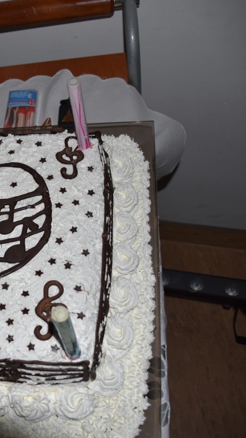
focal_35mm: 43
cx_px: -59
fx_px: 499
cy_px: 217
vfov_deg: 47.4
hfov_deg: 24.7
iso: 450
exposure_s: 1/100
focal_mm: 18
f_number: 3.5
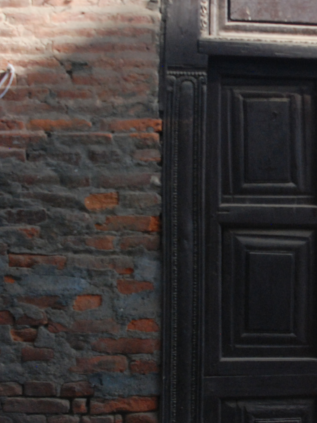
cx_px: 330
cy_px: 199
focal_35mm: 78
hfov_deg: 18.3
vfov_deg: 25.0
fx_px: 953
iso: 1000
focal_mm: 28
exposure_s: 1/400
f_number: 10
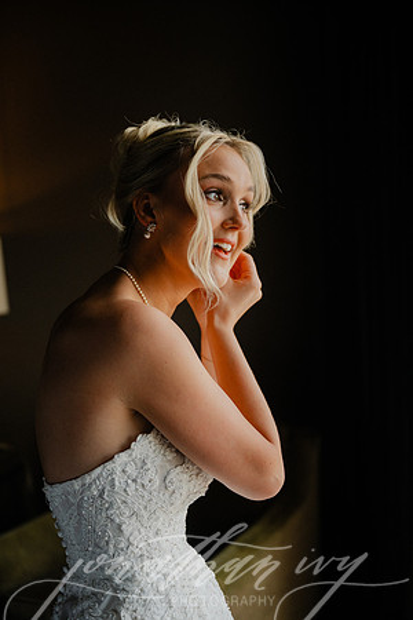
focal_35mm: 58
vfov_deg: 34.5
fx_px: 998
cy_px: 310
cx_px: 206
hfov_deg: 23.4
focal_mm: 58
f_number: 2.8
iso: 640
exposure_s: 1/320
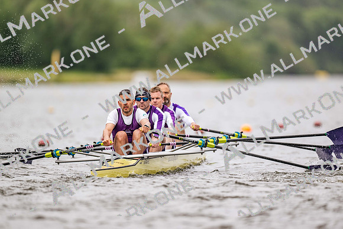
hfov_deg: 3.4
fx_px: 5718
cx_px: 172
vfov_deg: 2.3
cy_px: 114
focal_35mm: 600
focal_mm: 600
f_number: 4
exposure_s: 1/2500
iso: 320
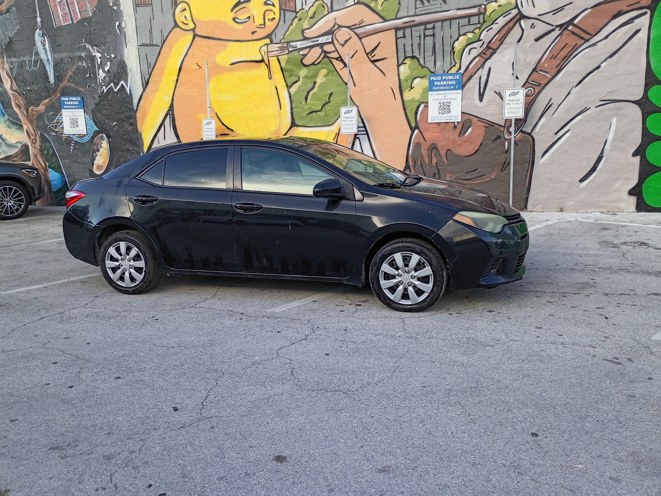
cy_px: 248
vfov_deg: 48.2
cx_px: 330
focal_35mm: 29
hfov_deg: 61.7
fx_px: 554
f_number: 1.8
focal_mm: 4.27
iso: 142
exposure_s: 1/120
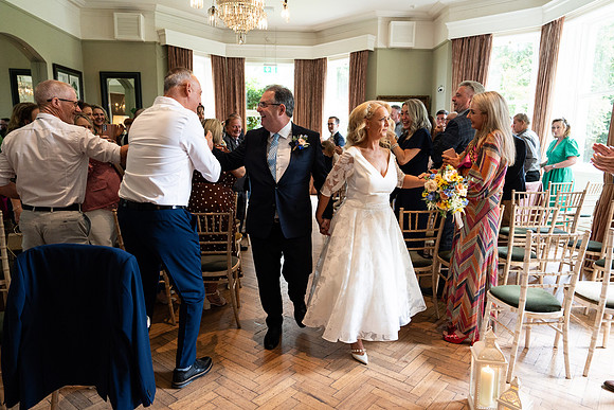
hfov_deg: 73.7
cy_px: 205
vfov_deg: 53.2
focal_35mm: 24
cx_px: 307
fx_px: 409
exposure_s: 1/200
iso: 2000
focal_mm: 24
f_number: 3.5
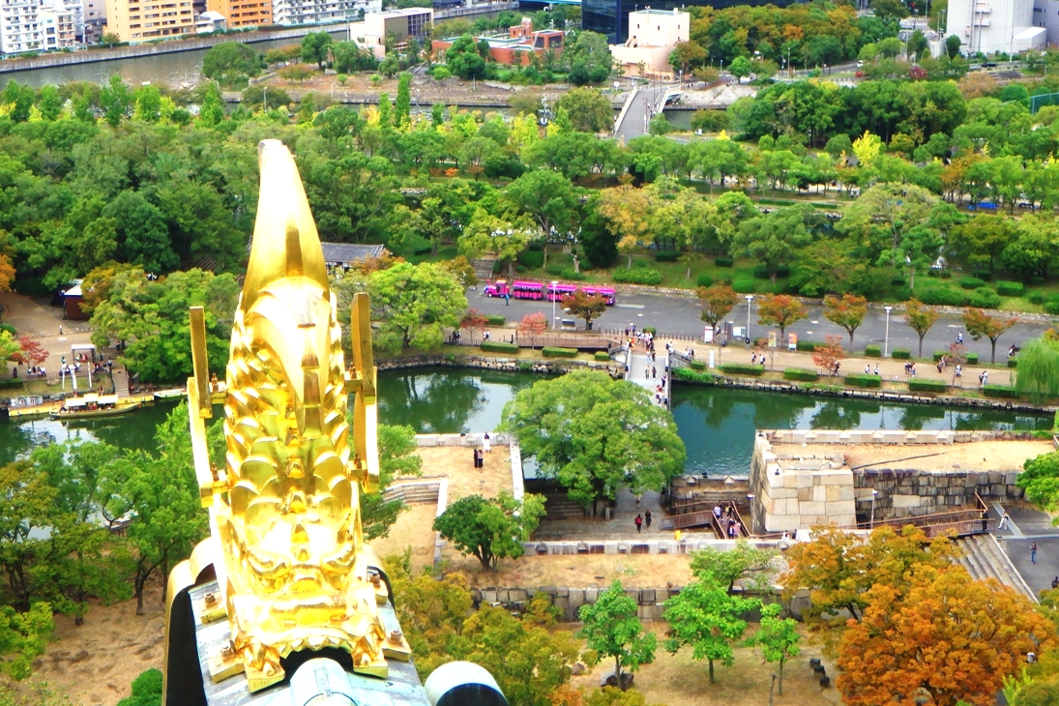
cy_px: 300
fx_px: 1677
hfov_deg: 35.0
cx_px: 552
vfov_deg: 23.8
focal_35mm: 57
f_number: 4.6
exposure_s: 1/200
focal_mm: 11.1
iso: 125
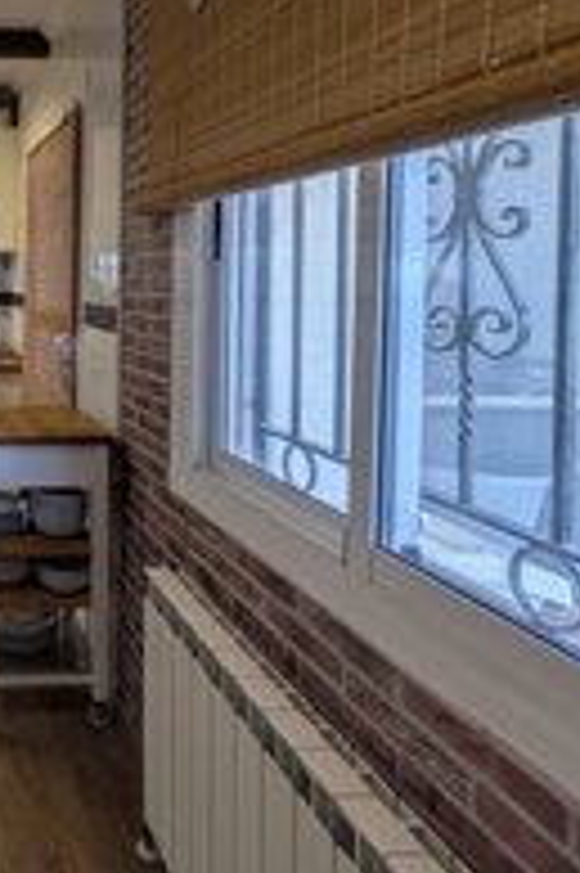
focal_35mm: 27
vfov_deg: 65.8
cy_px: 297
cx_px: -83
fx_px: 654
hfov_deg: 38.2
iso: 48
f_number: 2.2
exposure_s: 1/50
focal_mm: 1.83
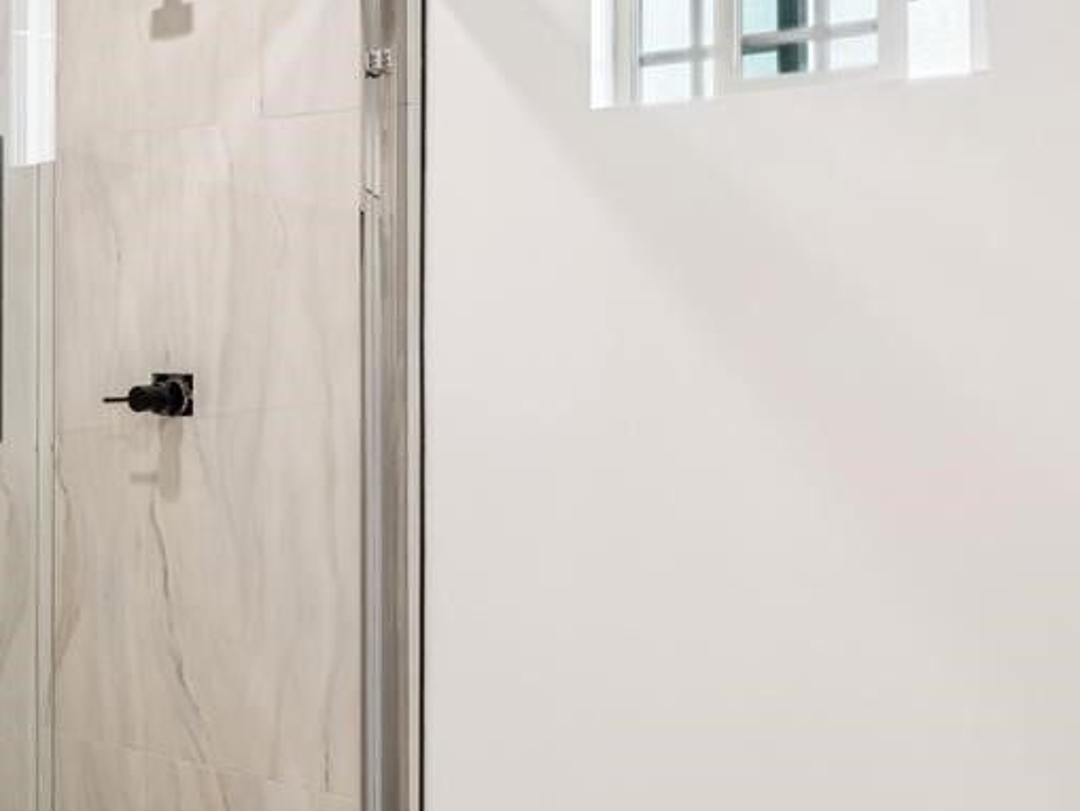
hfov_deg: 61.6
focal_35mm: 29
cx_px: 505
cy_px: 344
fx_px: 905
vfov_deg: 48.1
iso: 160
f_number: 8
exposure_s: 1/12
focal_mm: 10
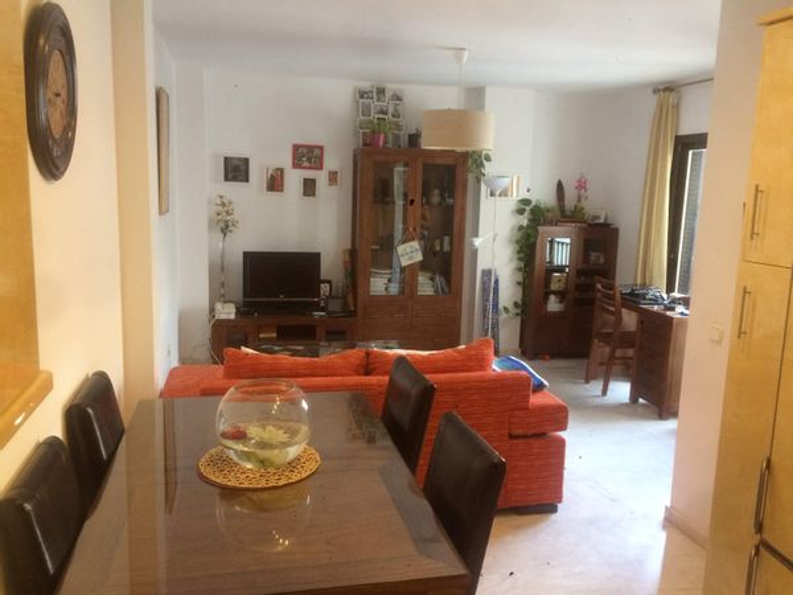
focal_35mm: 29
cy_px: 298
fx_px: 664
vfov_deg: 48.2
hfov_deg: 61.7
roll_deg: -1.7
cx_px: 396
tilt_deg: -10.4
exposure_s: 1/30
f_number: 2.2
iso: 200
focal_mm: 4.15
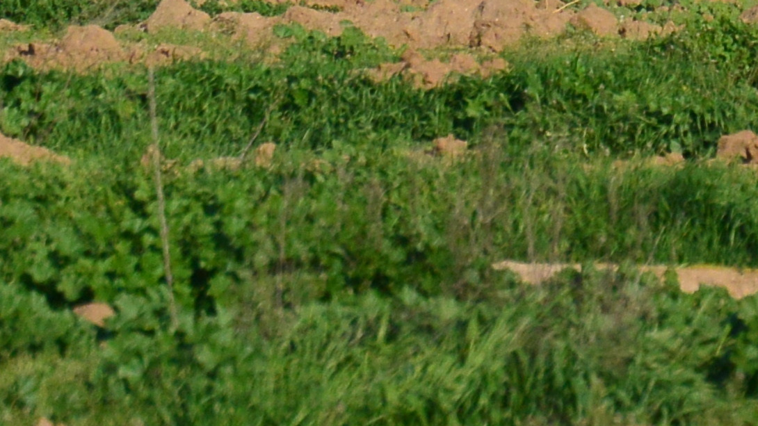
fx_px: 26429
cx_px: 918
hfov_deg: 1.6
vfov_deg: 0.9
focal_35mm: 1315
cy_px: -413
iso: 160
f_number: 5.6
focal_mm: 110
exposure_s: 1/1000
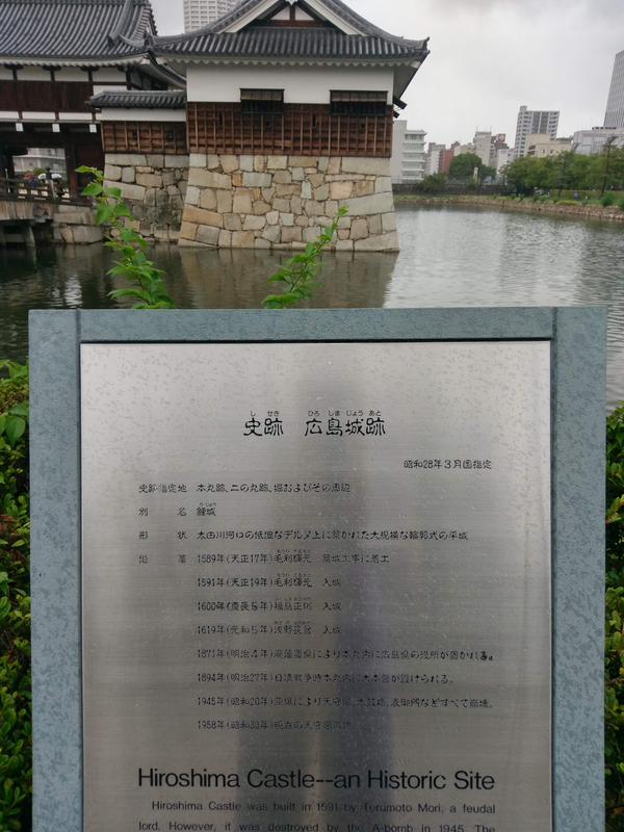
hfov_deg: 53.1
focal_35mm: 26
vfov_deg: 67.3
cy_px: 416
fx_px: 625
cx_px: 312
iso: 100
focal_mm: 4.58
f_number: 1.8
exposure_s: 1/430
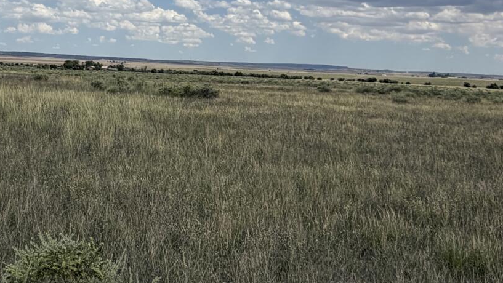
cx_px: 108
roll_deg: -1.5
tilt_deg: +3.1
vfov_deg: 21.3
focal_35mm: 56
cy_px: 66
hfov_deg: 36.1
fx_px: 747
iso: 20
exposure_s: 1/1572
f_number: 2.2
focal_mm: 2.22
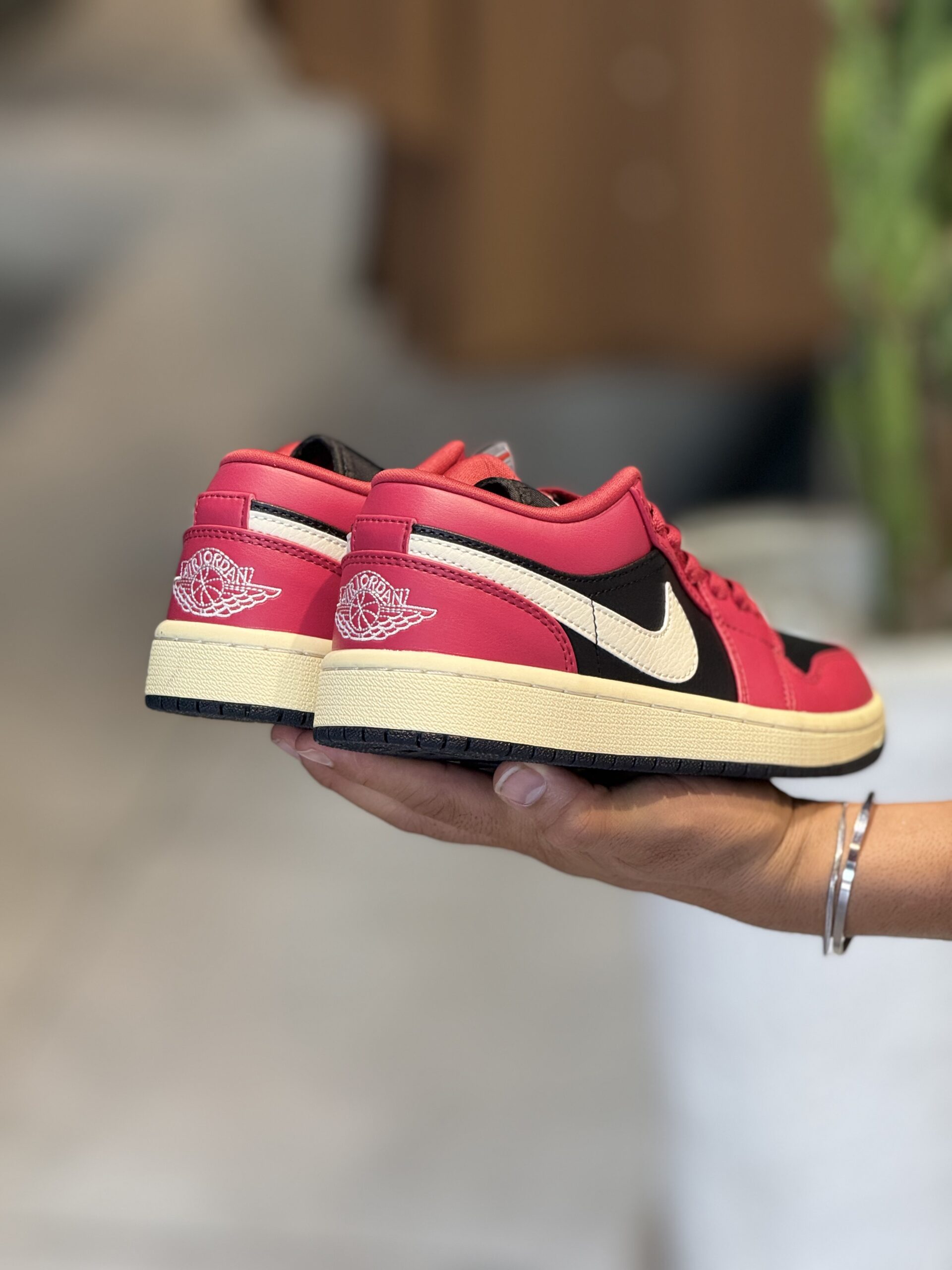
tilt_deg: -18.0
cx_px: 476
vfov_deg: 16.4
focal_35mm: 120
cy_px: 635
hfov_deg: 12.3
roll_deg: -0.2
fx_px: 4400
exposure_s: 1/100
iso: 100
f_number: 2.8
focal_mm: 15.66
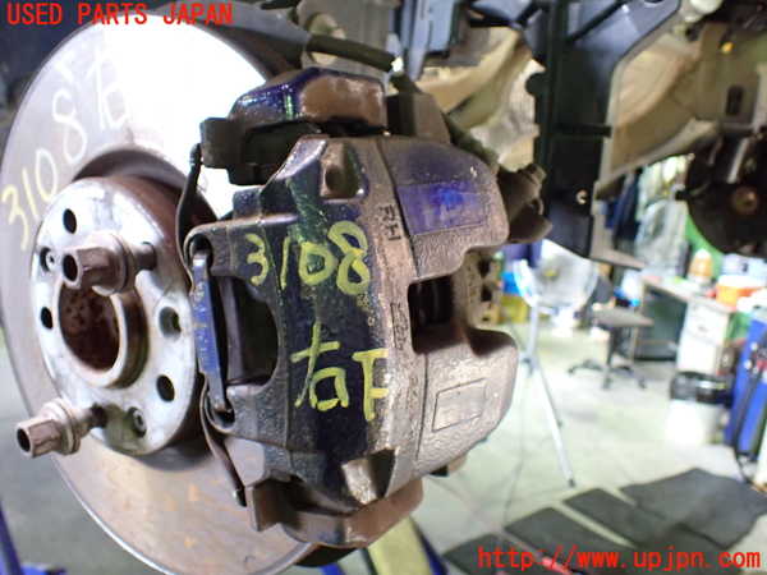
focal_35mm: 30
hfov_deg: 60.0
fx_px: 665
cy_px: 288
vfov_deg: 46.8
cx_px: 384
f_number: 2.3
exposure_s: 1/40
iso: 800
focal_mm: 5.4
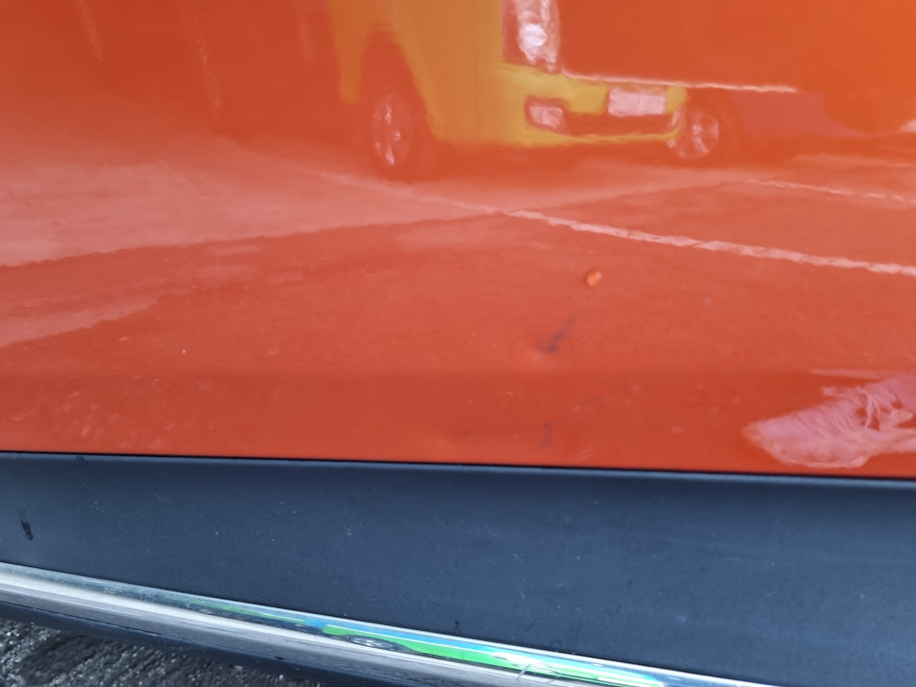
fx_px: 688
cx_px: 458
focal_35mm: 26
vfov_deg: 53.1
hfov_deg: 67.3
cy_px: 344
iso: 250
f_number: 1.8
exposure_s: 1/120
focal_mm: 5.4
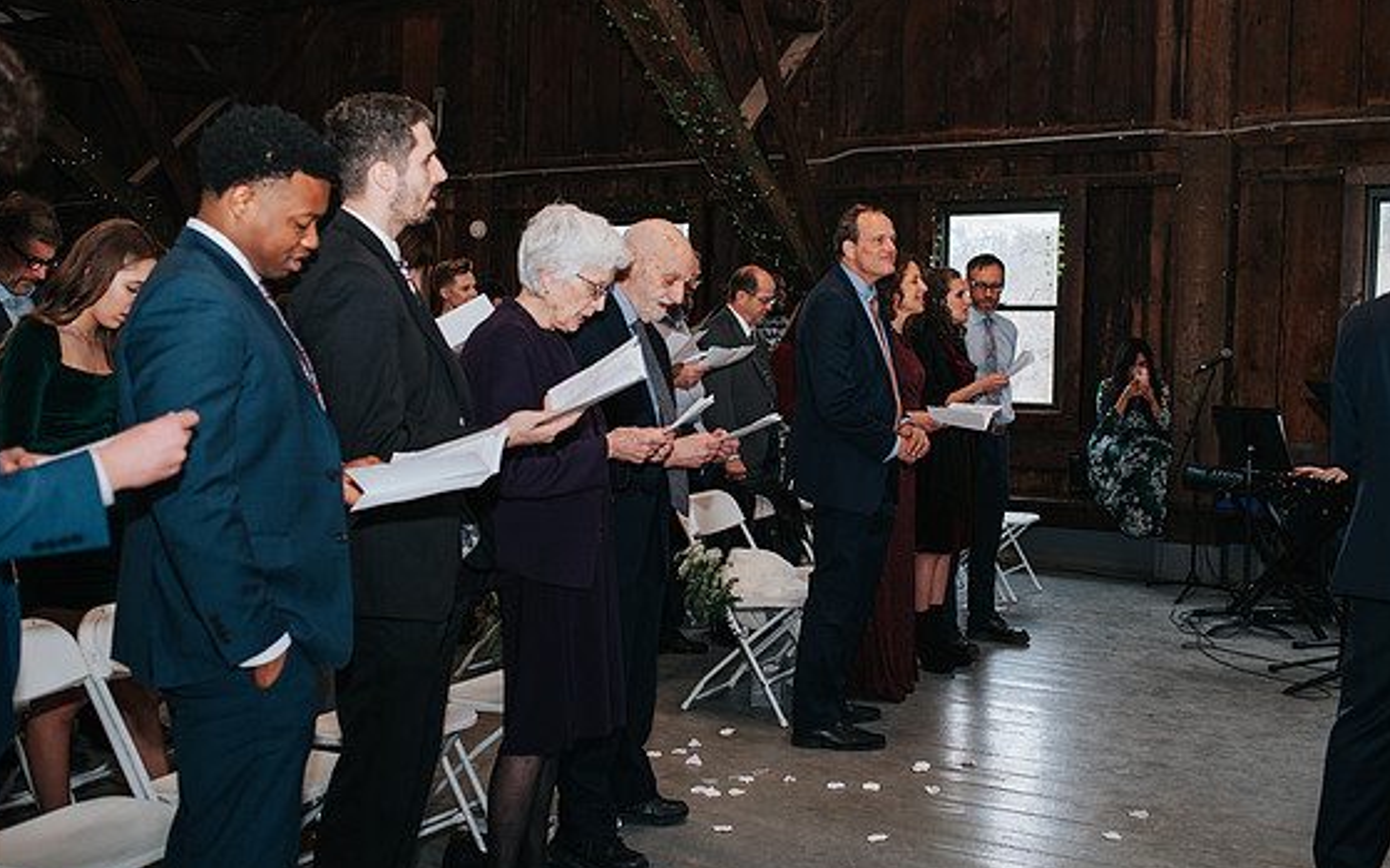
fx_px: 1401
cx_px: 704
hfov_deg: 52.8
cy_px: 425
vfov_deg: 34.4
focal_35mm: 37
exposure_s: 1/160
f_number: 2.8
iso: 1000
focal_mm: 35
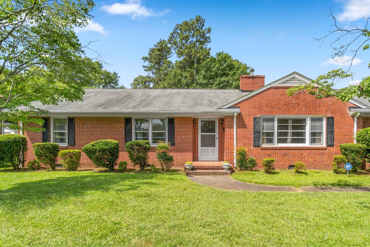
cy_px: 146
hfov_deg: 89.5
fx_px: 185
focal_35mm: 18
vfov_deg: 66.8
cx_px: 209
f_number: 7.1
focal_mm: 10
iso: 100
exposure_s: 1/200
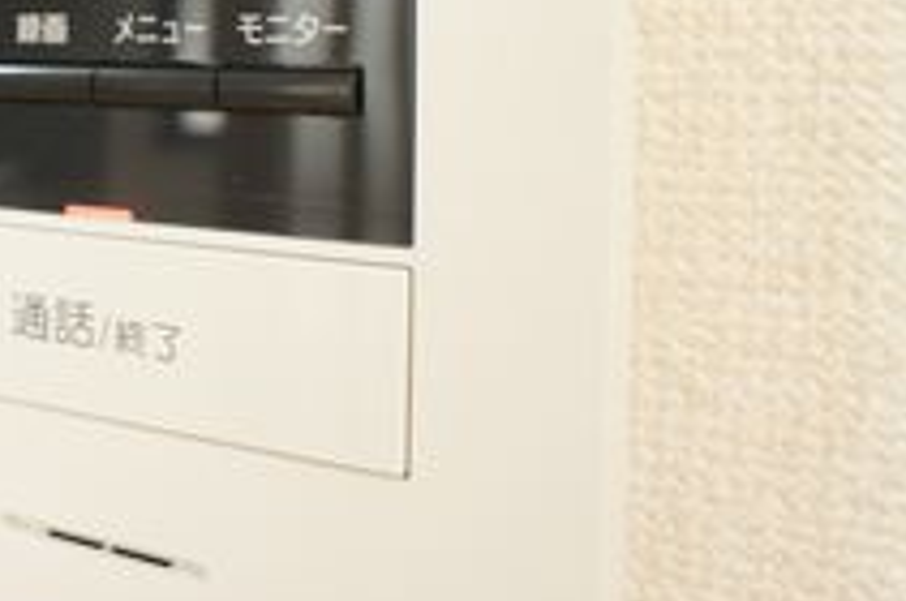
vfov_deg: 23.1
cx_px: 103
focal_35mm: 57
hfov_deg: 33.4
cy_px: 60
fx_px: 1432
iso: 800
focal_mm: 16
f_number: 4.5
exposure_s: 1/60
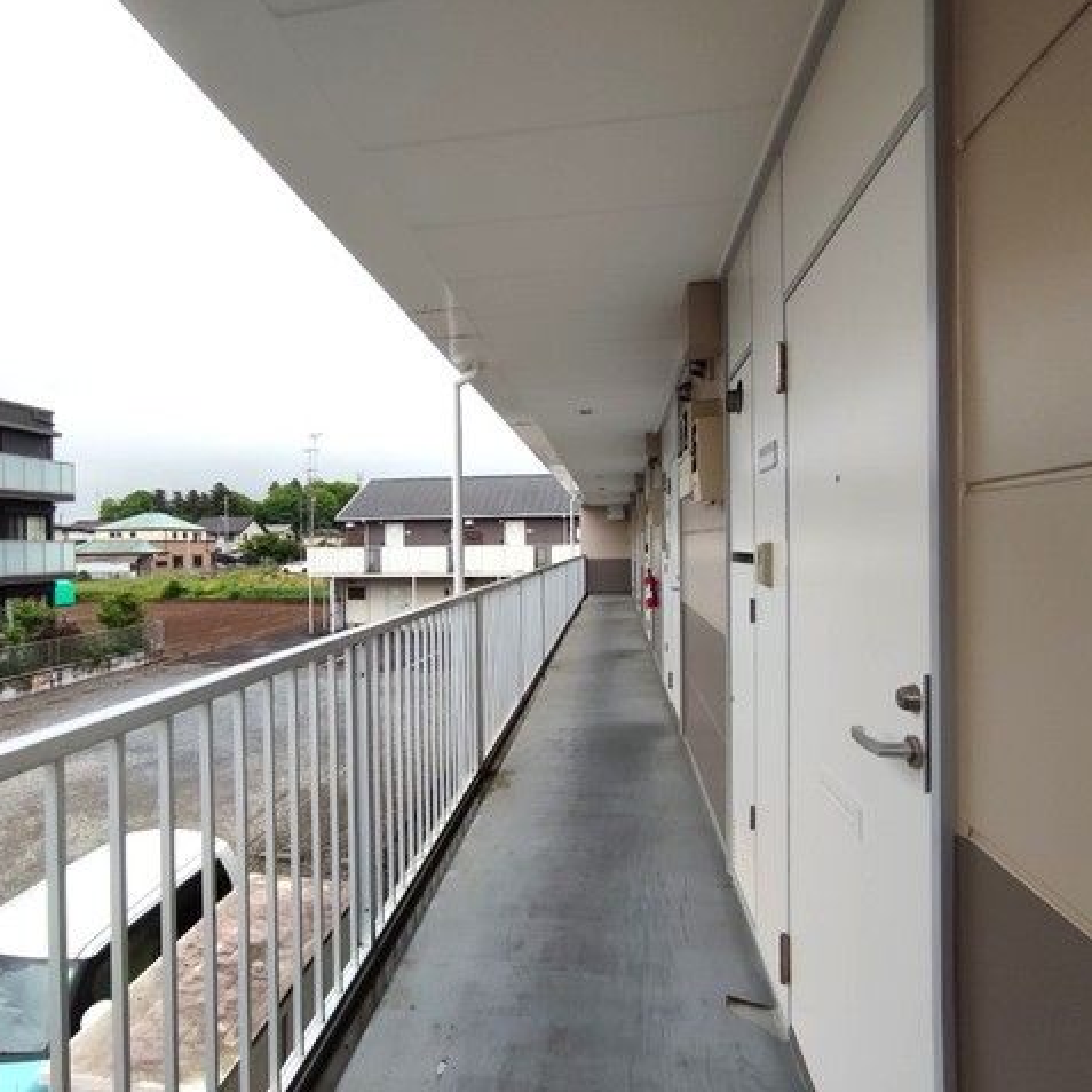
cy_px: 544
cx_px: 494
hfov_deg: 77.5
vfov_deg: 77.7
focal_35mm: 19
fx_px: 678
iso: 50
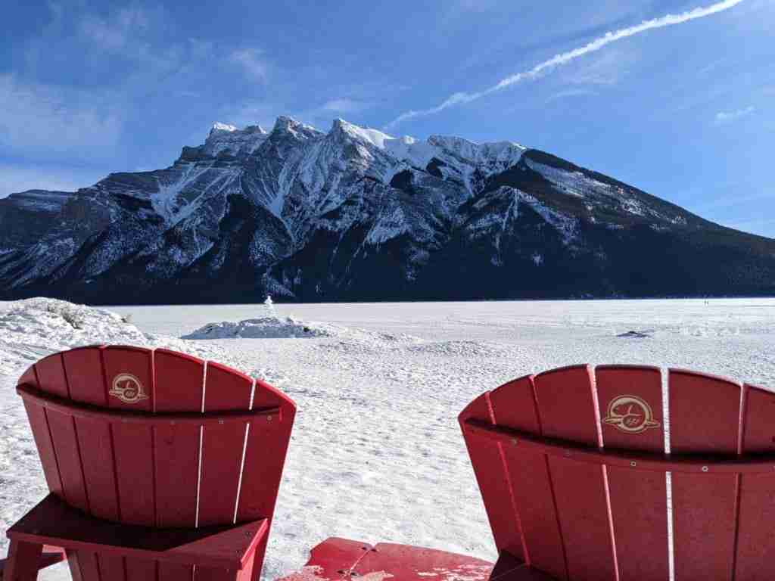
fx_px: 604
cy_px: 290
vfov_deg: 51.4
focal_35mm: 27
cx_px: 388
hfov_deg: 65.3
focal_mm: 4.38
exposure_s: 1/5848
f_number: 1.73
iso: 82
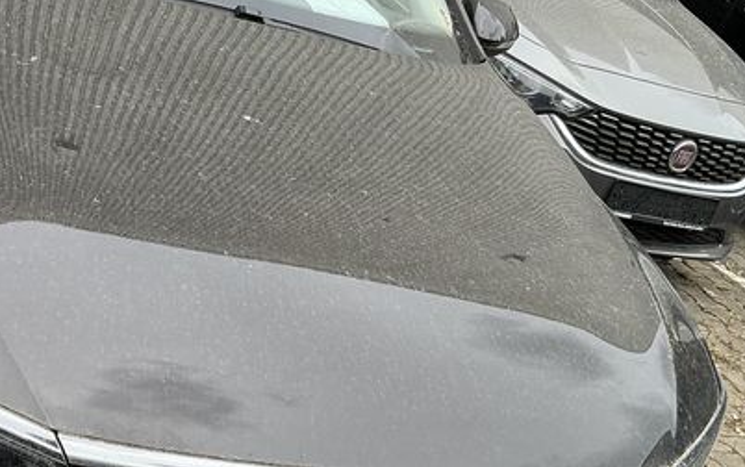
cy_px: 372
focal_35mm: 59
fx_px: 1199
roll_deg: -19.6
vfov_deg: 21.8
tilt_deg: -25.4
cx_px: 252
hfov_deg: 34.2
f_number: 1.8
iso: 25
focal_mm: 3
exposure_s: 1/478
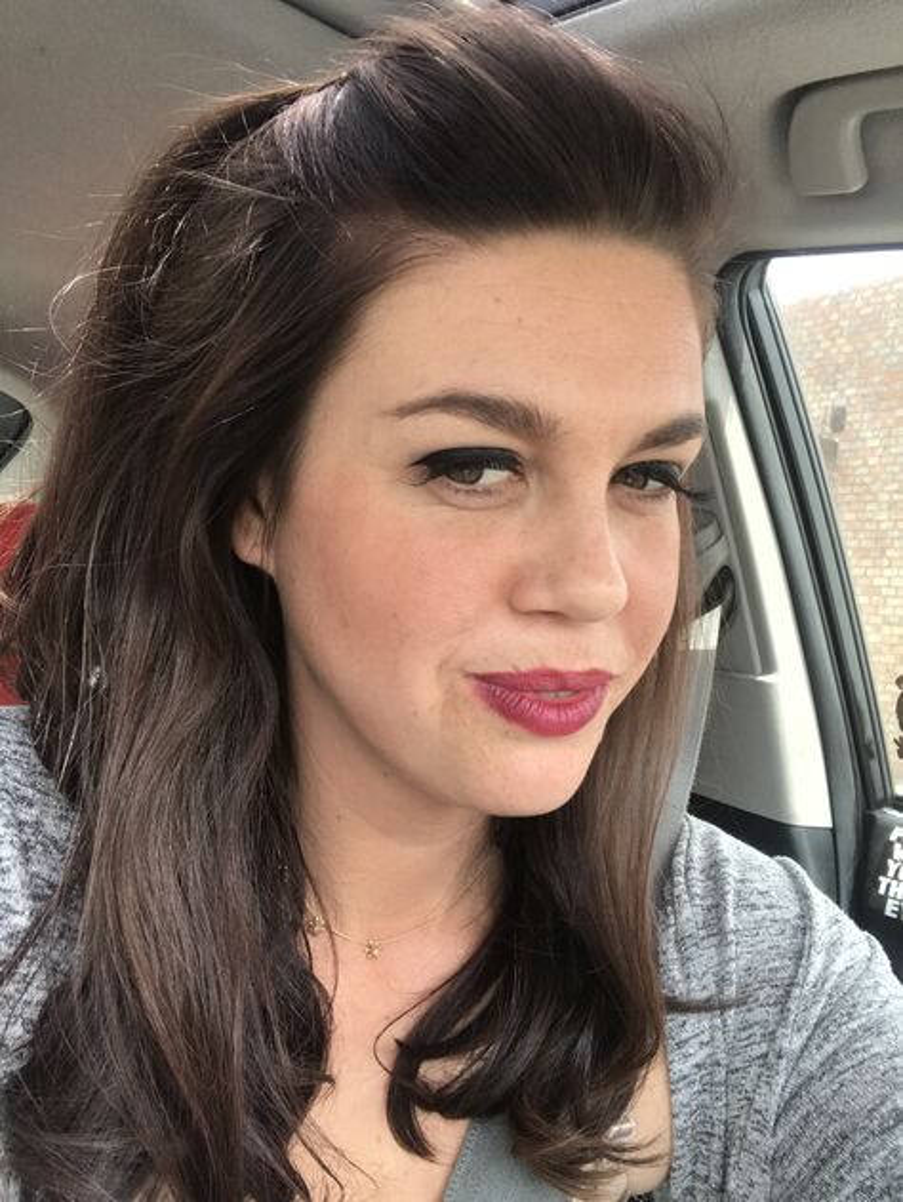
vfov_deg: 56.8
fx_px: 1112
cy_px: 601
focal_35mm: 32
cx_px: 452
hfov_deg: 44.2
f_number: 2.2
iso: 32
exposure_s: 1/100
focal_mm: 2.87
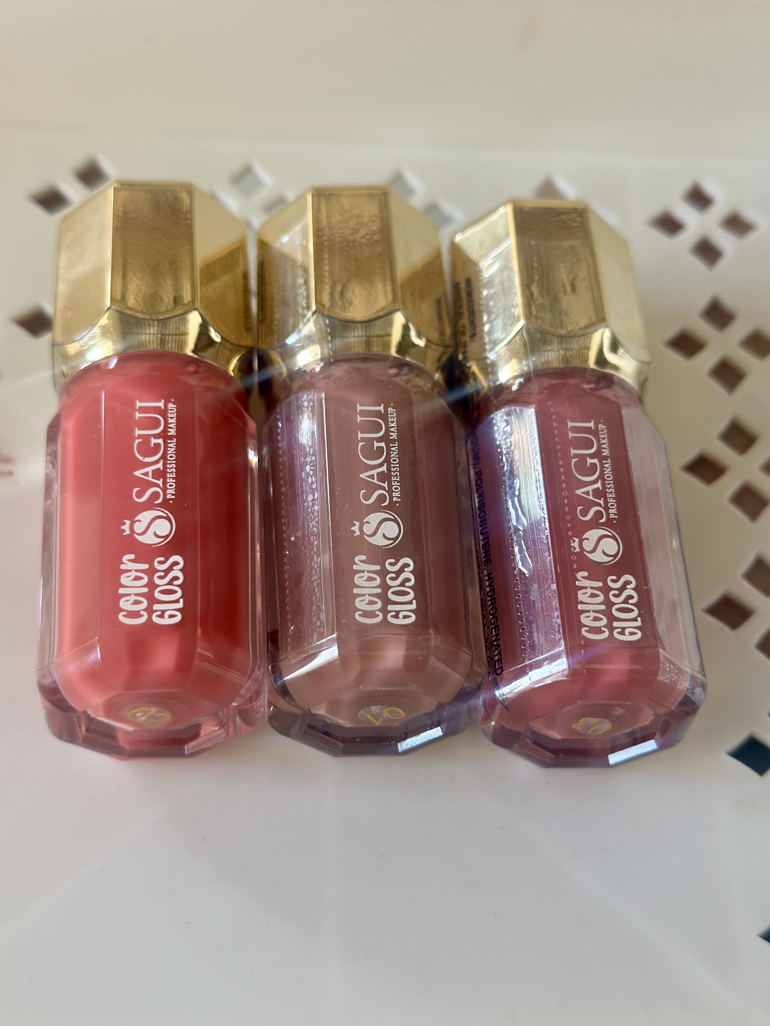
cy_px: 513
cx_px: 385
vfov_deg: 39.7
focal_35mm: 48
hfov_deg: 30.3
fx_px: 1424
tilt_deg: -62.0
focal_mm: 6.86
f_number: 1.78
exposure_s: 1/92
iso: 125
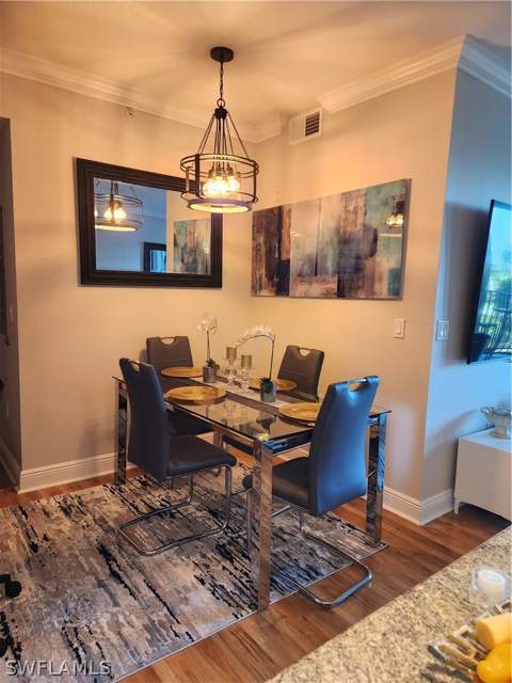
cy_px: 342
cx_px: 256
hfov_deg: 58.9
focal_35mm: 23
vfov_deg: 73.9
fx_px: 454
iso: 320
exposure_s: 1/120
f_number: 1.8
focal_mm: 6.4
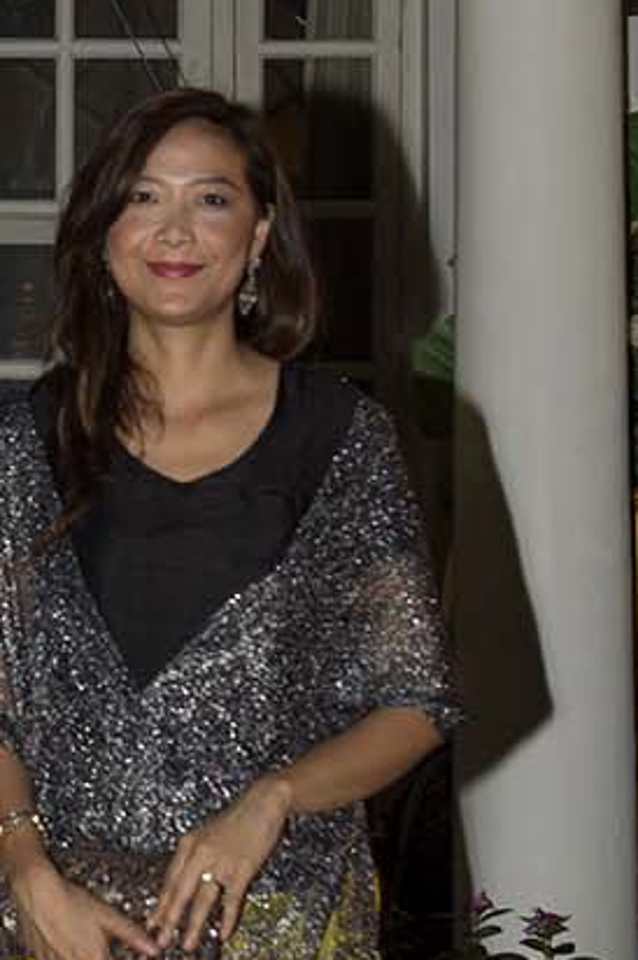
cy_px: 466
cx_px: -114
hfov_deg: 9.2
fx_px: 3914
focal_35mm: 147
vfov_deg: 14.0
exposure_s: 1/60
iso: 400
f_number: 5.6
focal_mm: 42
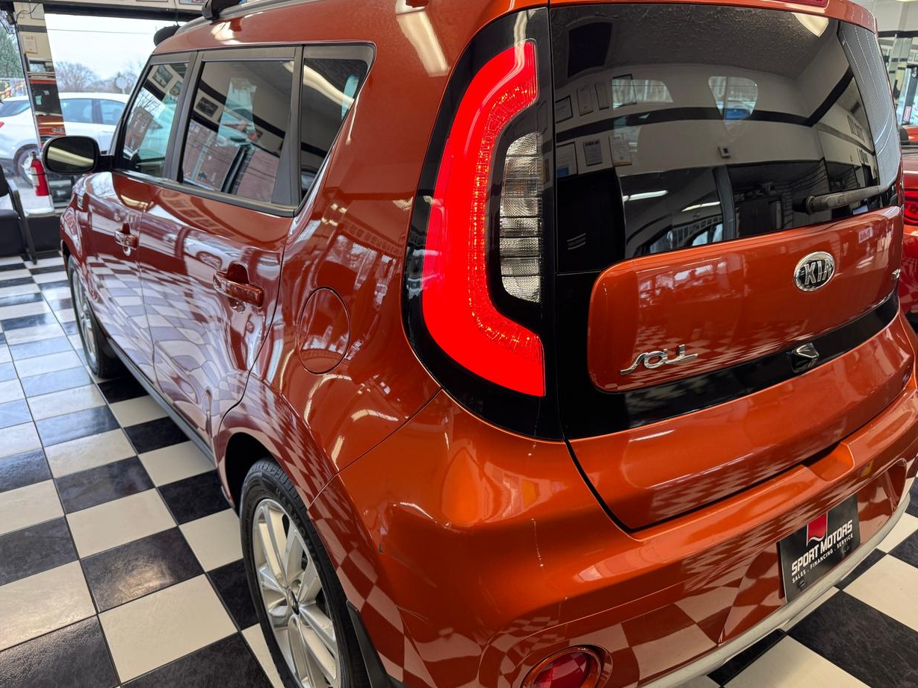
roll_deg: -0.8
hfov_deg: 69.4
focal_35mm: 25
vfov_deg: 54.9
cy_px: 346
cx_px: 465
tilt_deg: -19.7
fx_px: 663
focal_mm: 6.76
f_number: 1.78
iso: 160
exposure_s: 1/61
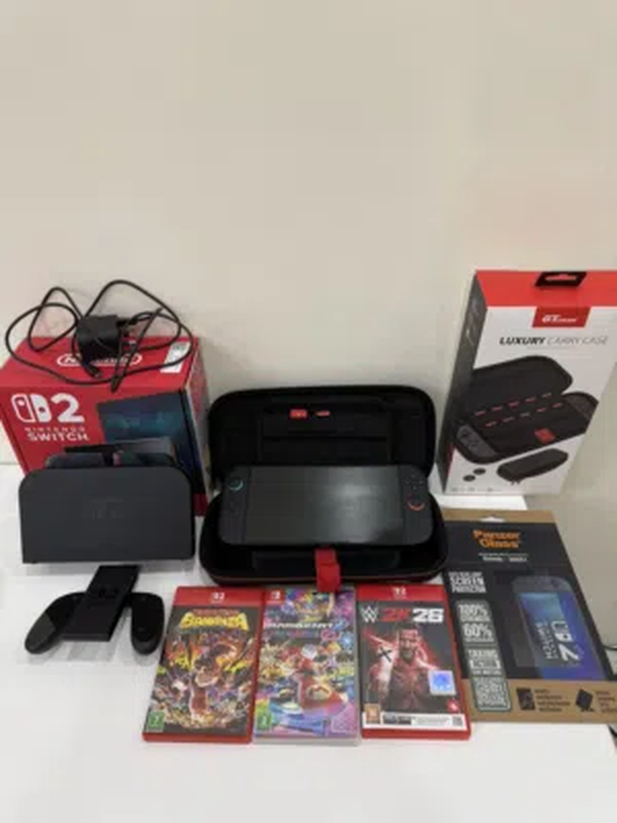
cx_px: 308
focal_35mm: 24
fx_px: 570
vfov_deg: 71.6
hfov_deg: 56.8
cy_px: 412
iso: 160
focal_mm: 6.76
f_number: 1.78
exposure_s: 1/60
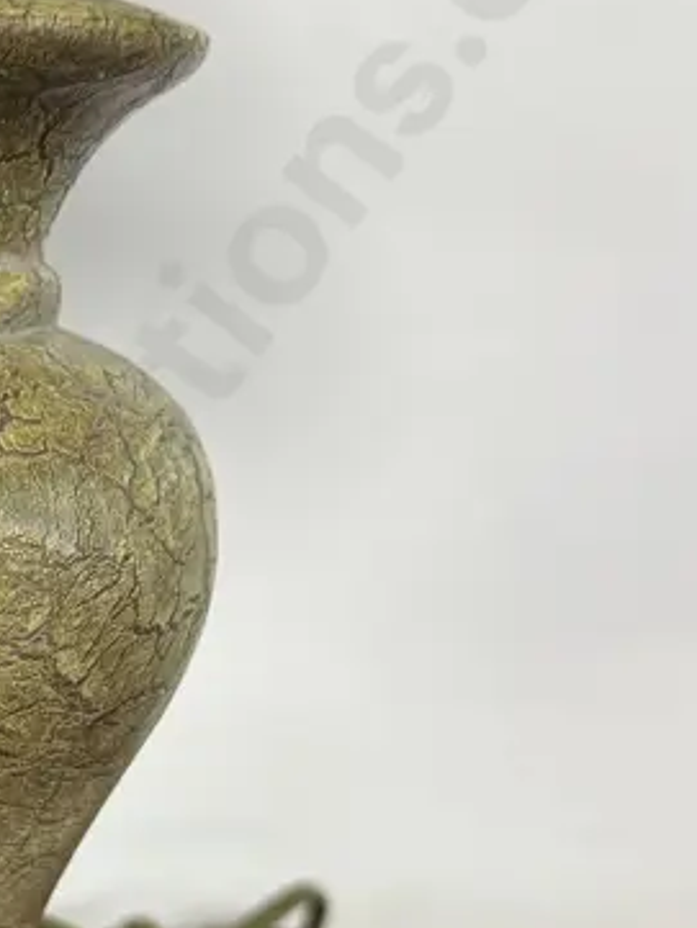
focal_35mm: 68
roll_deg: +0.8
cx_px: -62
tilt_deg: -16.1
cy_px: 704
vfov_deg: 28.1
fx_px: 1825
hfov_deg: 20.6
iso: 200
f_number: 1.78
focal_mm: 6.86
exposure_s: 1/100
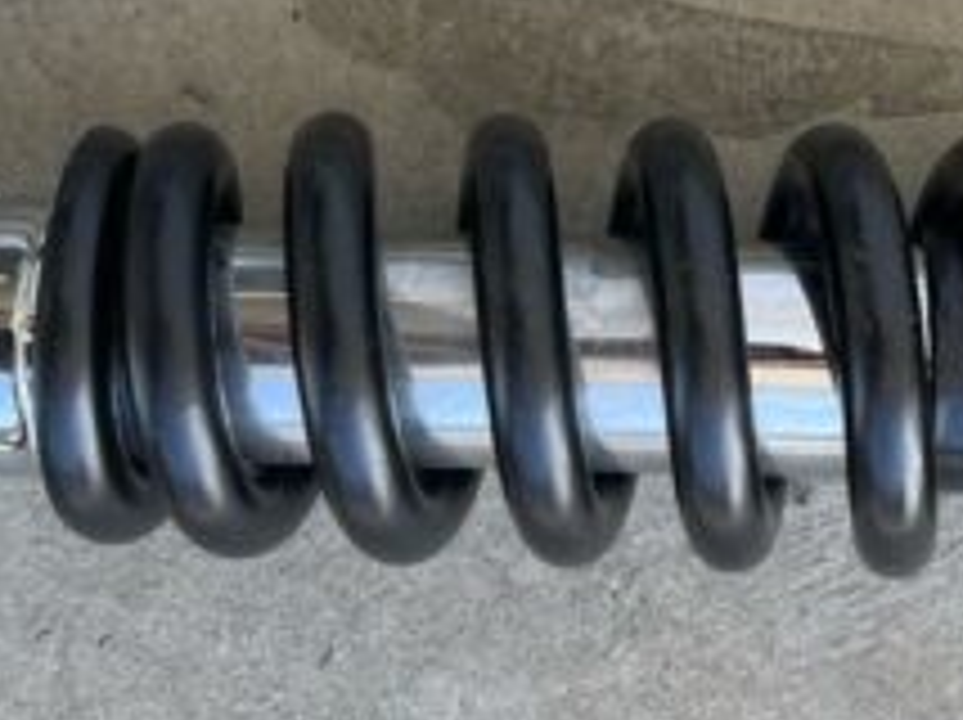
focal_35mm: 73
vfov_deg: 20.0
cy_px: 171
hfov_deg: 26.3
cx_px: 729
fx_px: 2029
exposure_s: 1/217
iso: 32
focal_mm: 5.1
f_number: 1.6
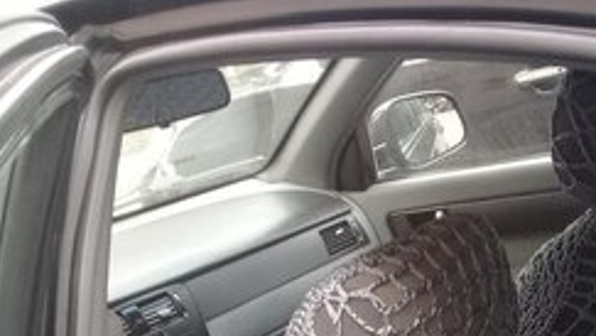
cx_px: 432
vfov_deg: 15.6
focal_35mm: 69
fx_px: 1091
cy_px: 562
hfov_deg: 30.2
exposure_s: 1/50
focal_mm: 3.3
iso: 64
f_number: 2.2
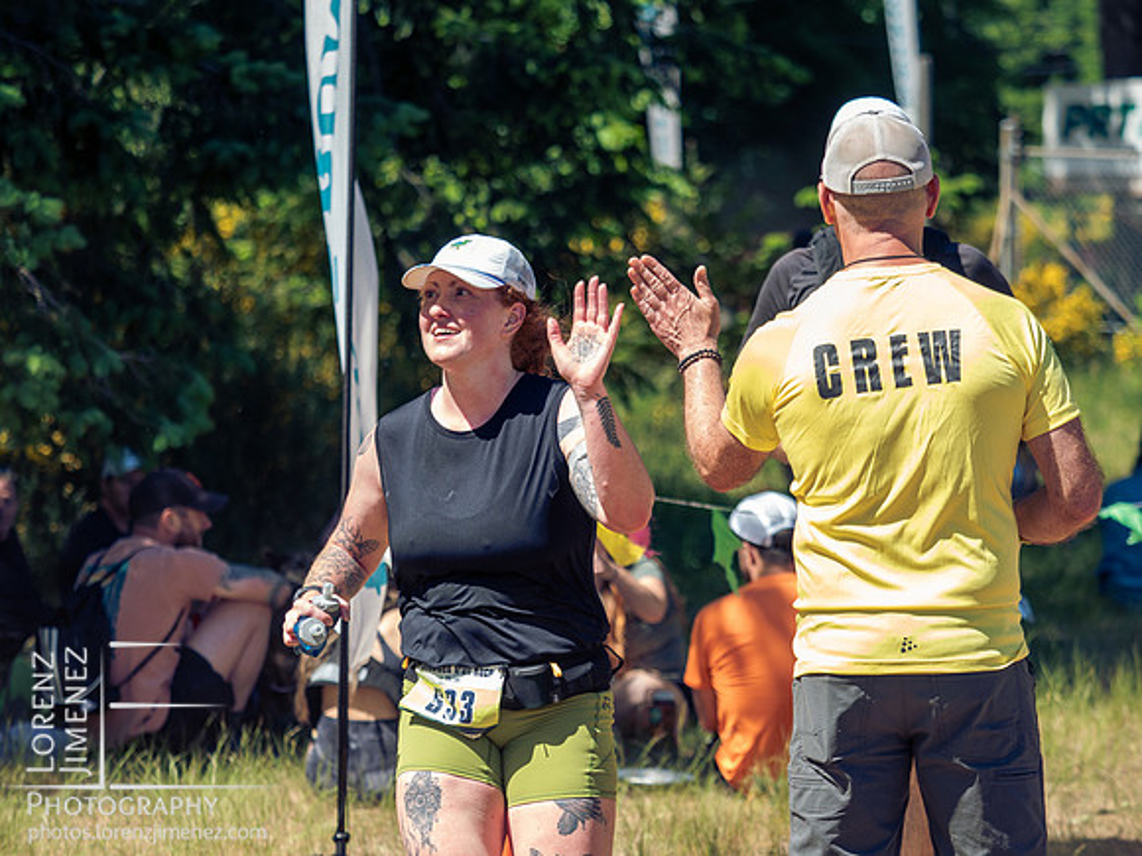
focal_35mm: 164
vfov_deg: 9.1
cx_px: 571
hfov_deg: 12.0
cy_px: 428
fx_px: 5410
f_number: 2.8
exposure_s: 1/1000
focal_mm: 82
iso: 100
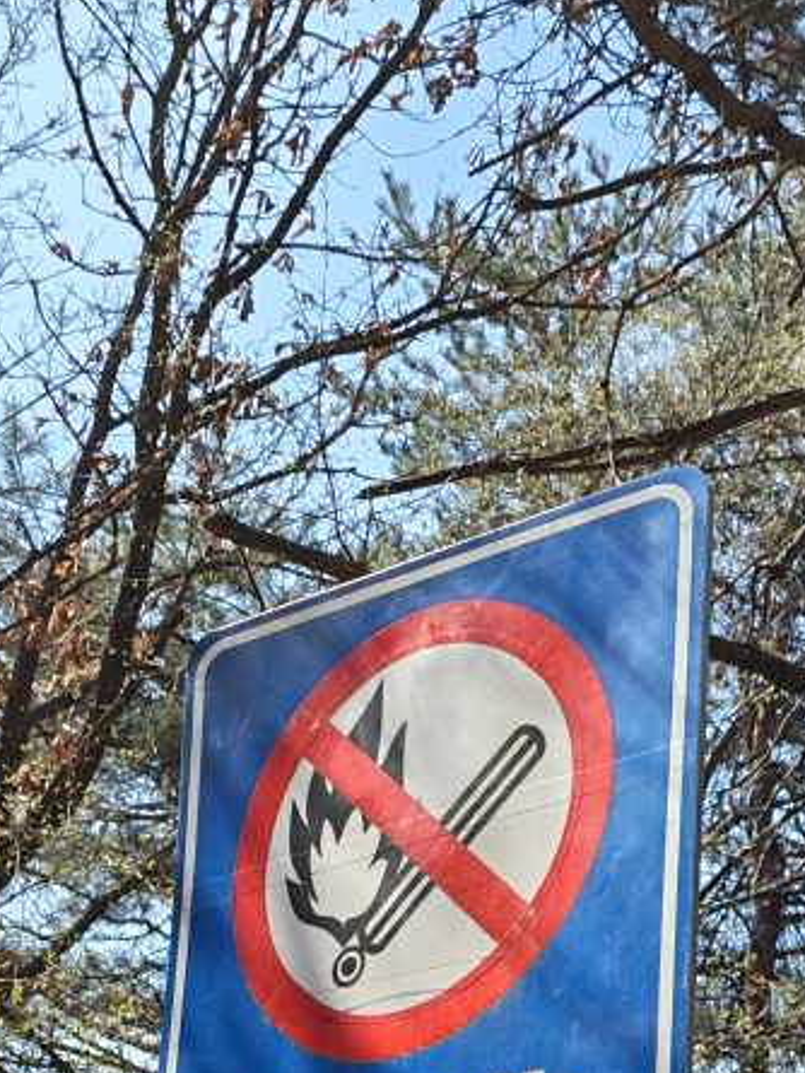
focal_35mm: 69
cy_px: 1143
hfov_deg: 21.3
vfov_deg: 26.2
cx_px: 468
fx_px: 2138
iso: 50
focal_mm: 5.52
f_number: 1.9
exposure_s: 1/460
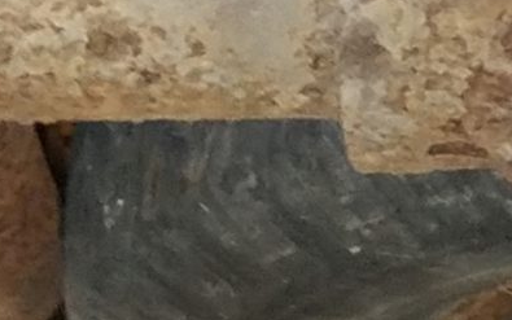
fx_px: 1996
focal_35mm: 143
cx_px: 906
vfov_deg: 8.7
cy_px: -297
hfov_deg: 13.2
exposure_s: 1/10
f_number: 1.7
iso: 160
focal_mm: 4.2
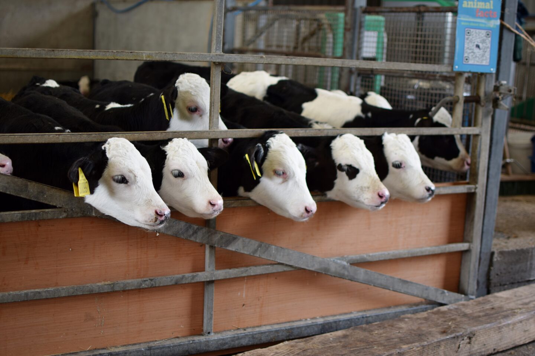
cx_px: 268
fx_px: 780
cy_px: 178
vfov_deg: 25.8
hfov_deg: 37.9
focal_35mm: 52
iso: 100
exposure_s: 1/80
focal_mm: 35
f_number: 1.8
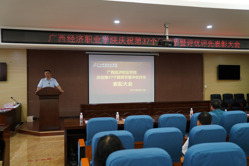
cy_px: 83
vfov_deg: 40.0
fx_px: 228
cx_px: 124
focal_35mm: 33
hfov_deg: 57.2
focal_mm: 33
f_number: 2.8
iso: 1600
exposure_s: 1/160
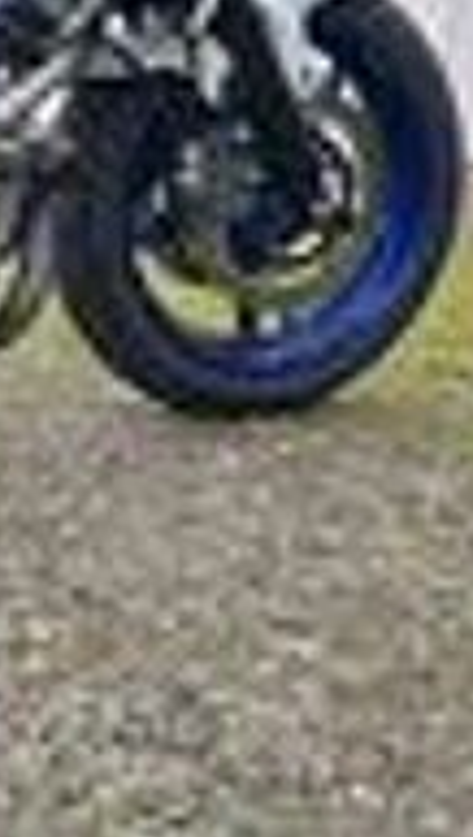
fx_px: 1623
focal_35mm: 73
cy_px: 78
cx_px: -408
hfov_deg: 14.4
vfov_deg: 27.8
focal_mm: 4
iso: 50
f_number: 1.8
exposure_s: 1/100
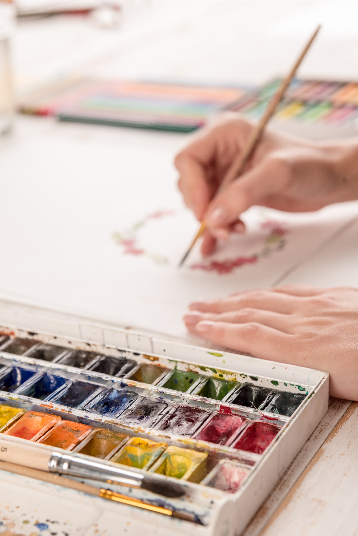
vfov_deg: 27.0
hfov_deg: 18.2
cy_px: 268
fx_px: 1118
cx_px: 179
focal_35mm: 75
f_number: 5.6
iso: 100
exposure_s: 1/160
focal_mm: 75
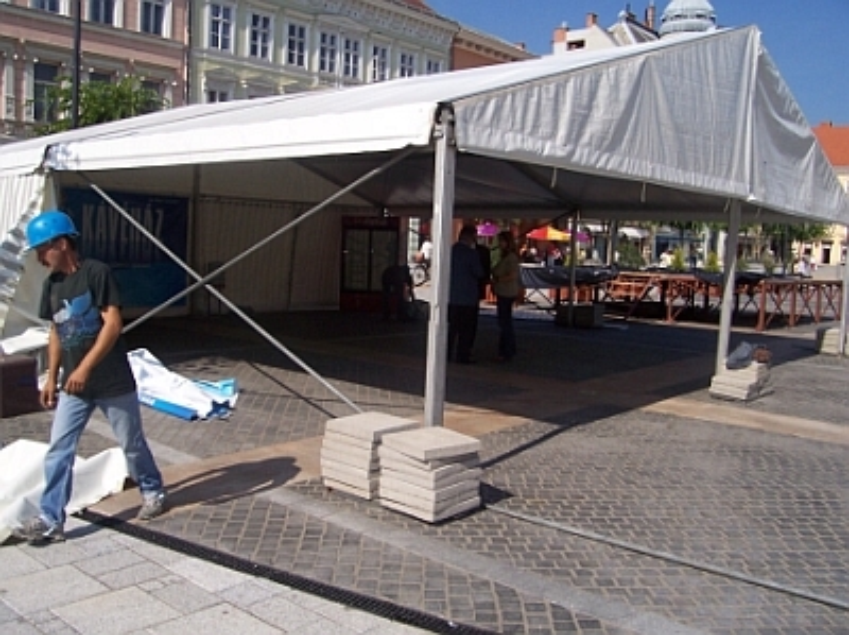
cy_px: 318
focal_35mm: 34
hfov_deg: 54.0
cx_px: 424
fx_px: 833
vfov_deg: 41.7
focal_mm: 5.6
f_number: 5.6
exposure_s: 1/750
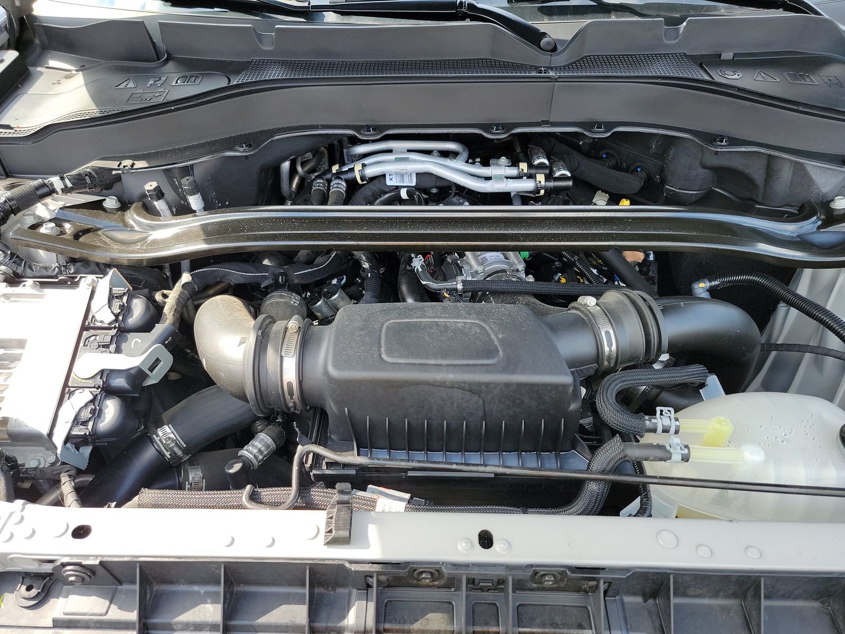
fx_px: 586
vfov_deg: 56.8
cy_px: 317
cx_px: 422
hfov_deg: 71.6
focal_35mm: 24
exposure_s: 1/119
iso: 52
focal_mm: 6.7
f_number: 1.8
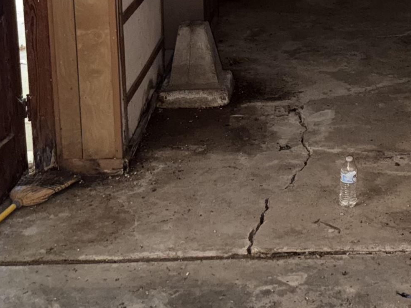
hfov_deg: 24.9
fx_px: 890
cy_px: -11
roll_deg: -0.3
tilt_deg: -12.2
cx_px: 397
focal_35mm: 75
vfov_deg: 19.0
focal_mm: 6.76
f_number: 1.78
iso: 320
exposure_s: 1/7
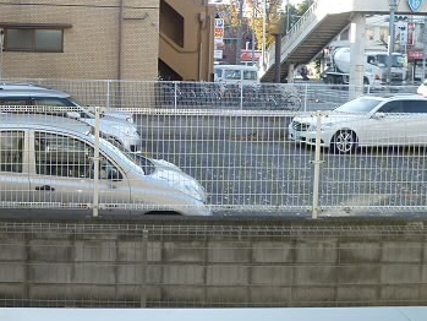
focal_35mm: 43
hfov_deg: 42.1
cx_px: 91
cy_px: 83
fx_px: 531
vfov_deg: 33.0
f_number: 4
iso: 100
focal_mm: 4.5
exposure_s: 1/125
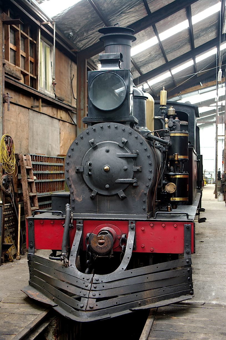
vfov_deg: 38.9
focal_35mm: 51
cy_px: 170
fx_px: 481
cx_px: 113
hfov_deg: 26.4
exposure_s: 1/2.5
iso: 100
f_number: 5
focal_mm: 34
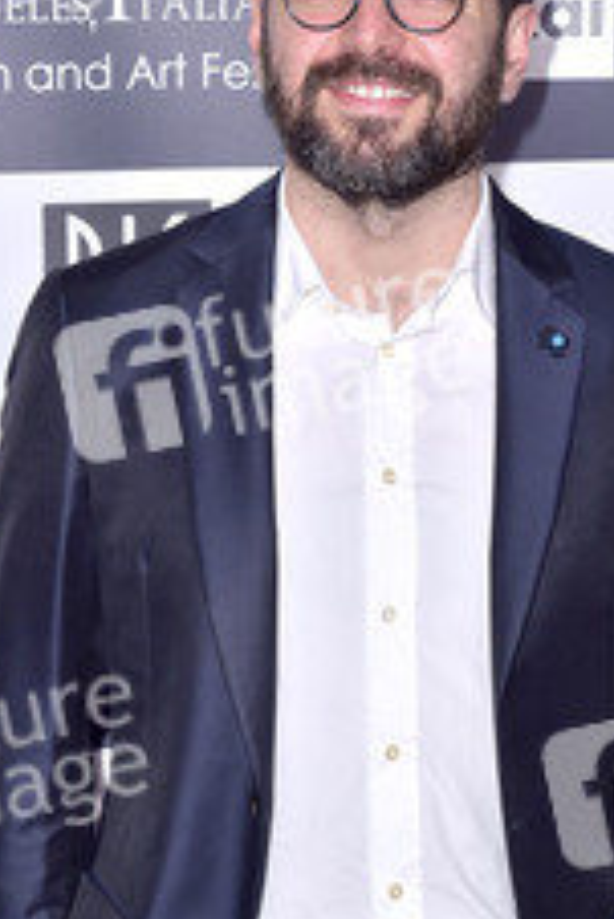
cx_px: 384
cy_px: 569
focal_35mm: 106
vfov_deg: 19.2
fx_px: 2707
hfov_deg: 12.9
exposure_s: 1/320
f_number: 6.3
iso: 500
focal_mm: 60
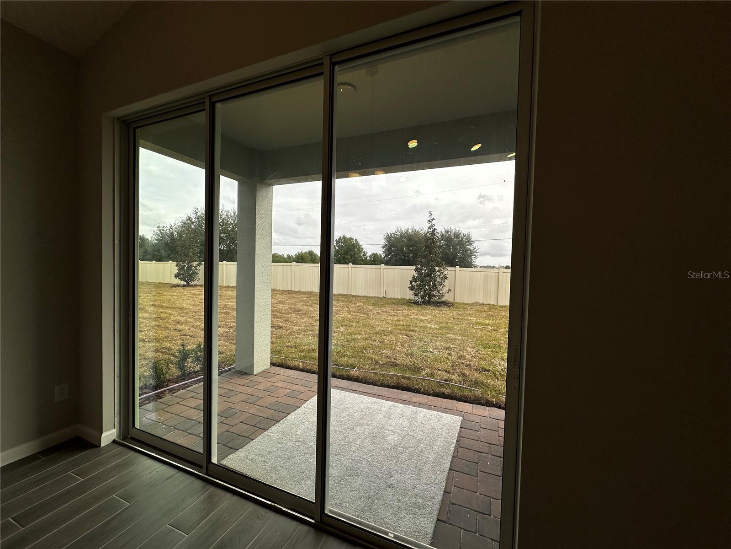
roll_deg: -1.5
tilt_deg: -2.2
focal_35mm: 14
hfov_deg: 102.1
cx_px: 366
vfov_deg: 85.7
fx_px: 296
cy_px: 274
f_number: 2.2
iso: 40
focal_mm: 2.22
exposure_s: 1/849
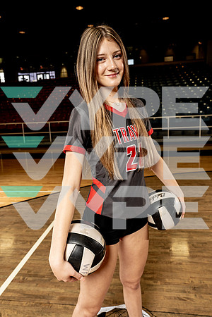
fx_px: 247
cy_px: 158
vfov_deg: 65.5
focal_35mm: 28
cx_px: 106
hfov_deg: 46.4
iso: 640
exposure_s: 1/250
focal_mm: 28
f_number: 5.6
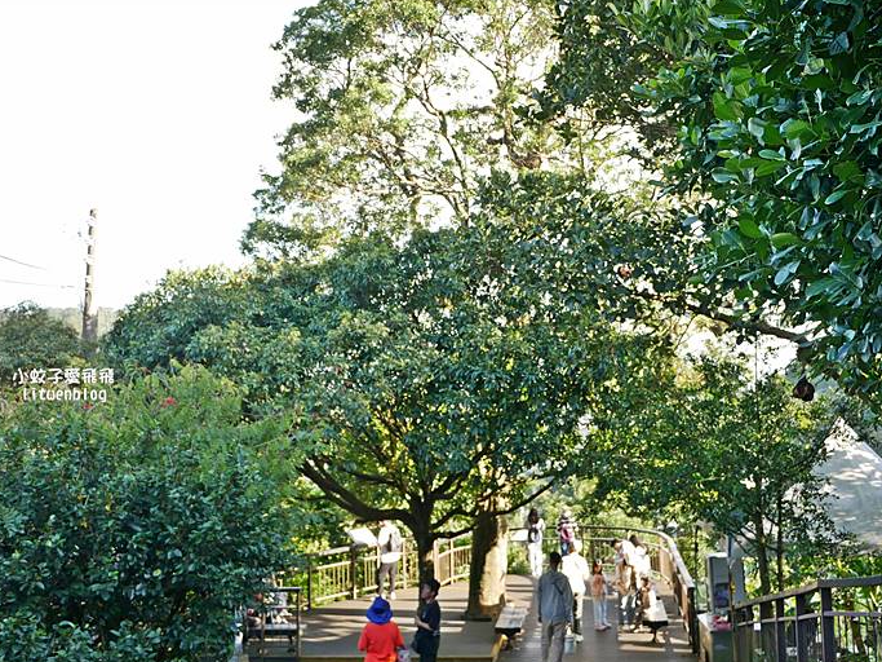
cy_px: 273
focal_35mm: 41
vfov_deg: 35.0
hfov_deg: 45.7
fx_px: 1044
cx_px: 496
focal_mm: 14
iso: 200
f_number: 2.5
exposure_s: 1/320
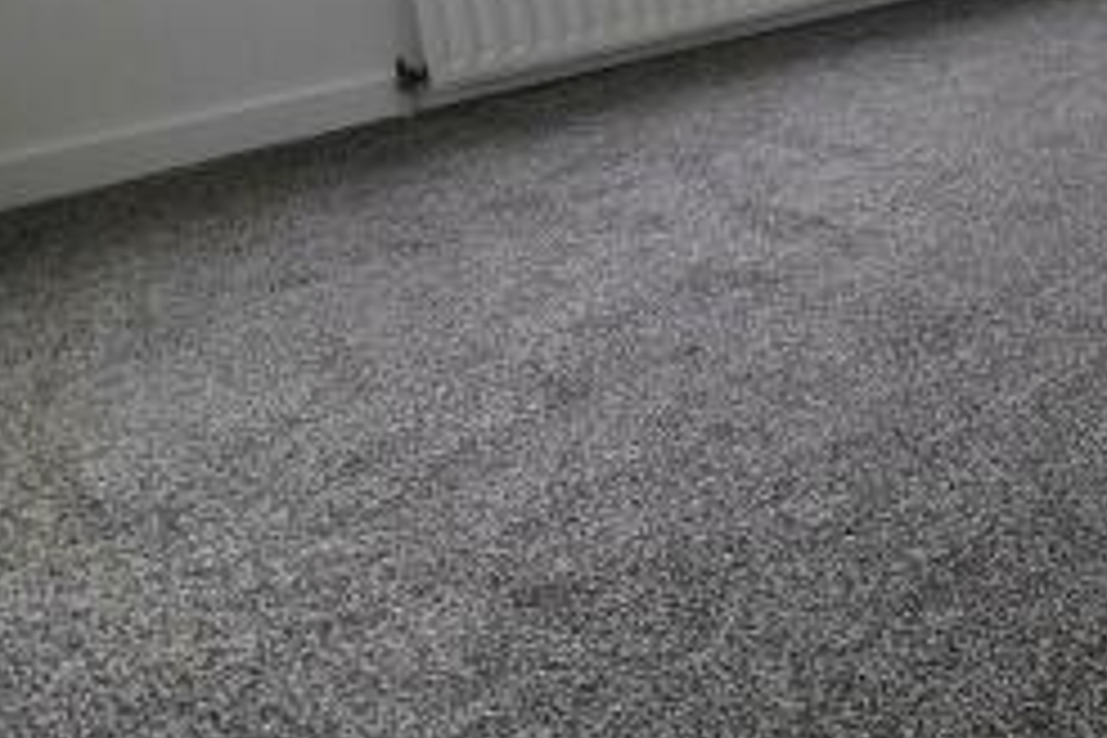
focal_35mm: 32
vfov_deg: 35.6
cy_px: -56
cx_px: 1195
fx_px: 984
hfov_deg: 45.4
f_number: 1.9
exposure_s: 1/101
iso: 25
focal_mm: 2.2
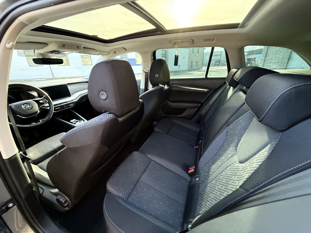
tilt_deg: -21.5
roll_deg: +1.4
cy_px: 116
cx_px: 156
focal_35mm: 14
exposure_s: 1/90
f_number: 2.2
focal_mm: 2.22
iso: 400
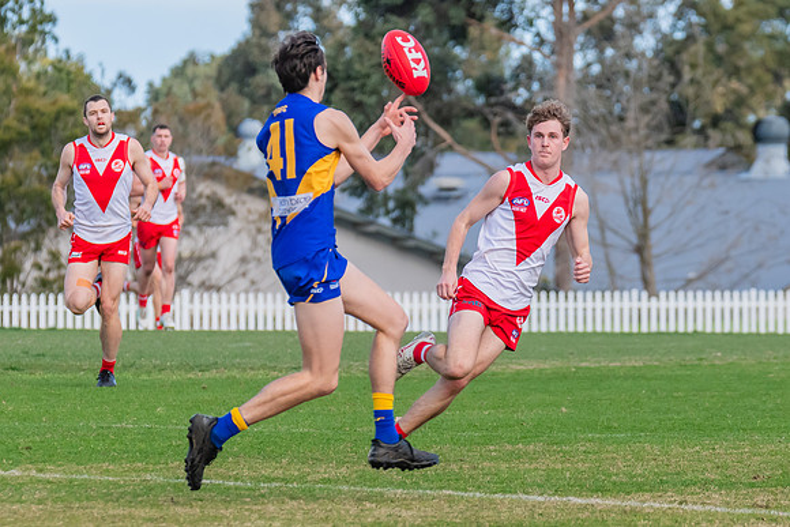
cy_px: 292
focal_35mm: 466
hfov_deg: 4.4
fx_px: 10220
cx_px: 508
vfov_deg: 3.0
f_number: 8
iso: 800
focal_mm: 250
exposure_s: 1/1250
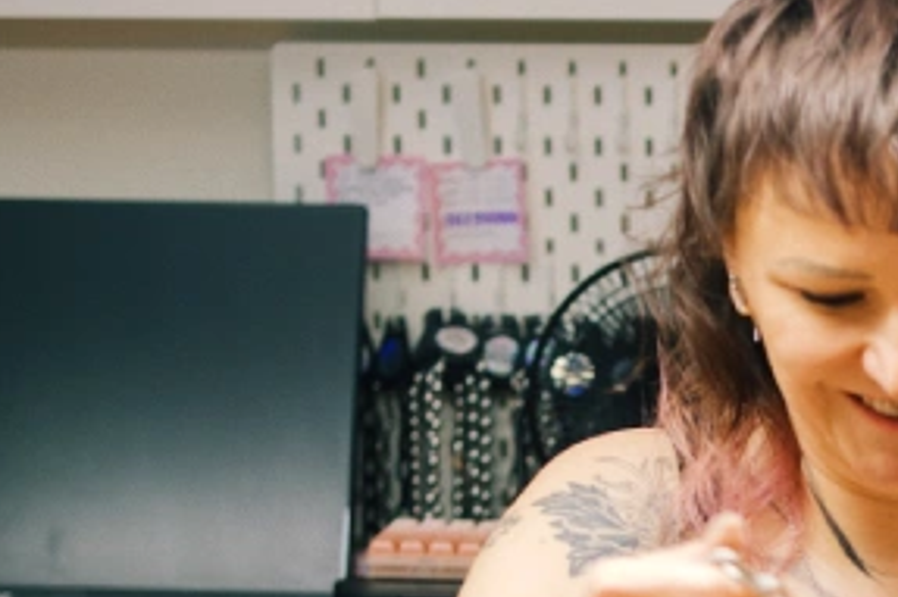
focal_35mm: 157
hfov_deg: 12.7
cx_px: 1095
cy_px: 739
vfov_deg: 8.6
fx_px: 3914
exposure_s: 1/70
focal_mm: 27
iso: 160
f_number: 1.6
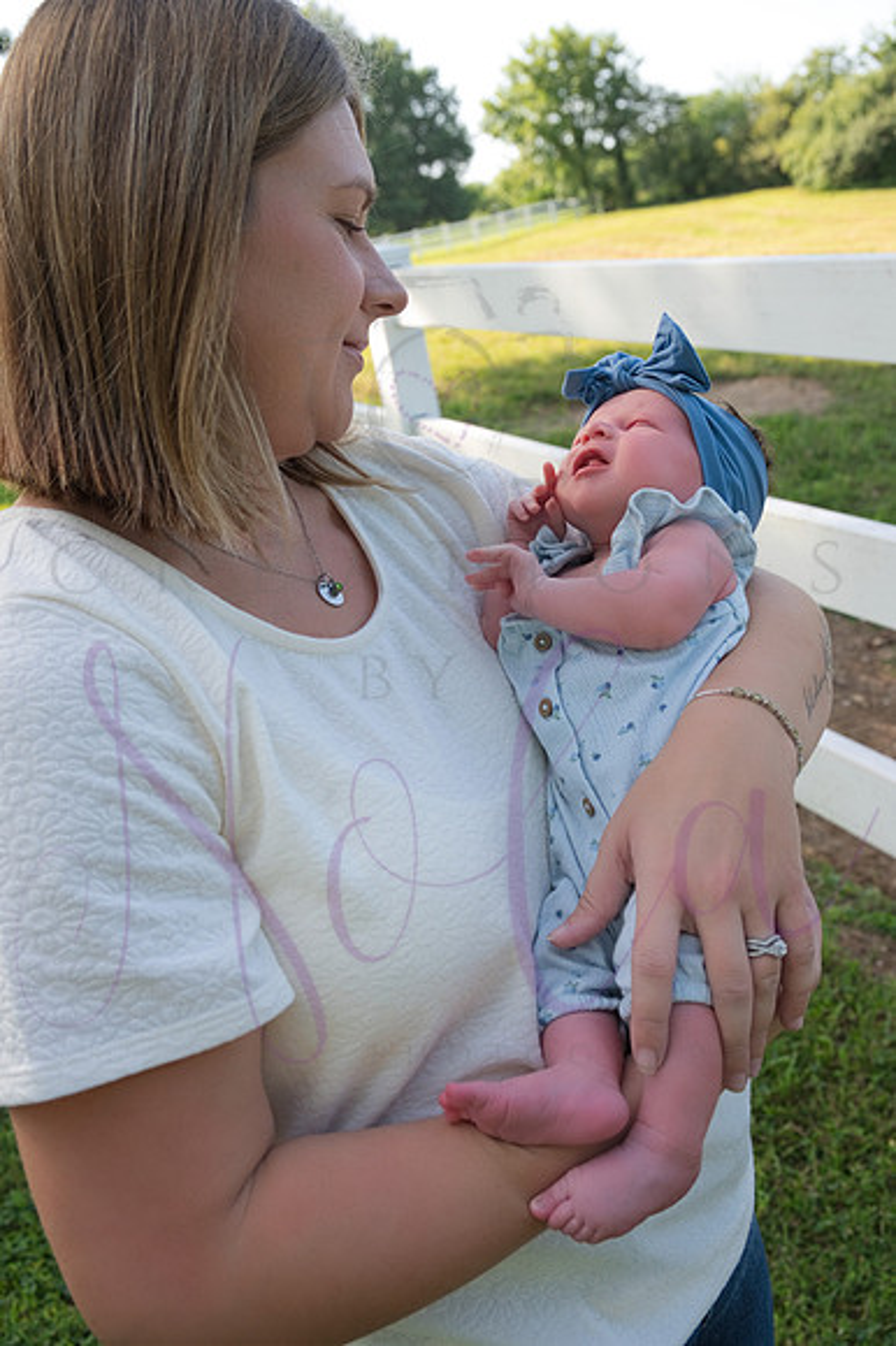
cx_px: 448
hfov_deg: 38.8
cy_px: 673
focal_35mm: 34
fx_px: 1271
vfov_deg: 55.8
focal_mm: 34
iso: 400
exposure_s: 1/320
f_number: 6.3
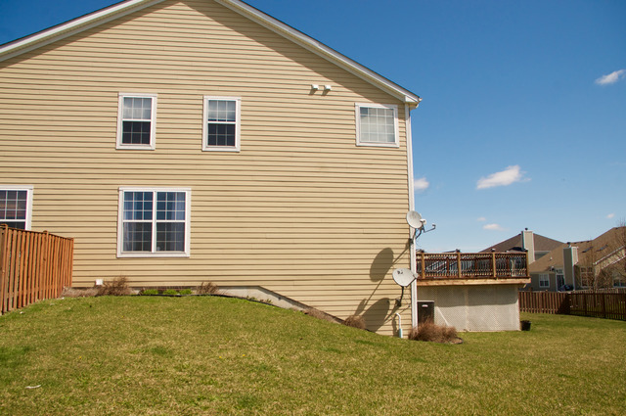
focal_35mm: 27
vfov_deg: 47.8
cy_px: 208
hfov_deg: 67.4
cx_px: 313
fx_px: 469
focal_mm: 18
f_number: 9
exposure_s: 1/1000
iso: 400
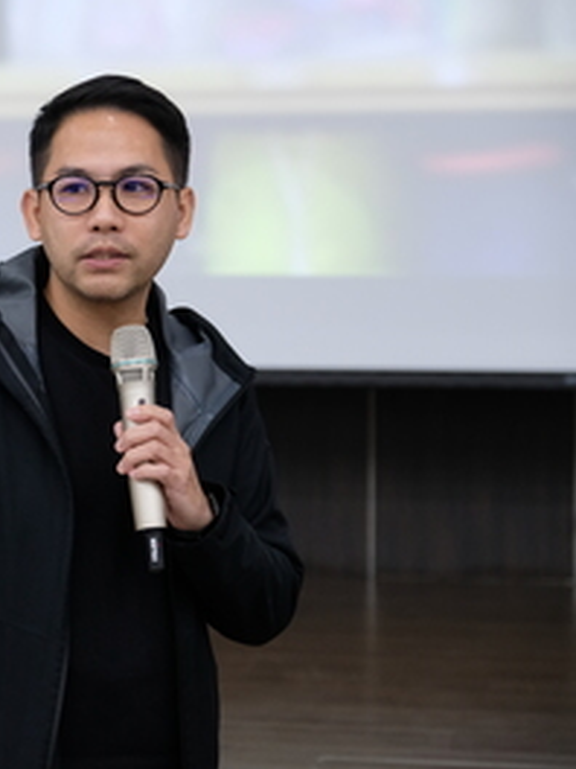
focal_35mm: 121
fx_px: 2685
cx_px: 0
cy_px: 386
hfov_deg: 12.1
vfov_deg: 16.3
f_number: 2.8
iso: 1600
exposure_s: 1/100
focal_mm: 55
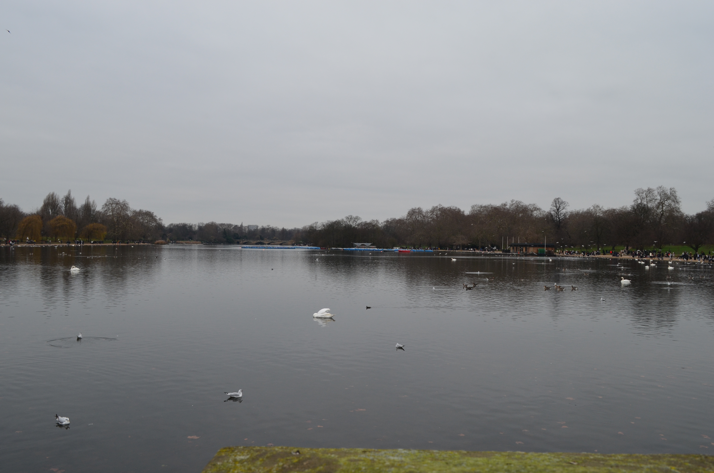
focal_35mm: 33
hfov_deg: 57.3
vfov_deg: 39.8
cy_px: 236
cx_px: 357
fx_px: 653
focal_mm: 22
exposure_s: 1/60
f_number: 10
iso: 320
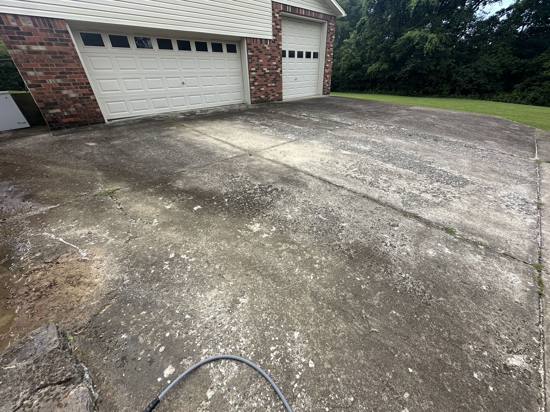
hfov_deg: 102.1
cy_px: 206
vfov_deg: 85.7
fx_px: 222
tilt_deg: -29.6
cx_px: 275
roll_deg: +0.7
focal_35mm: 14
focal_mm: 2.22
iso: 40
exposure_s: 1/596
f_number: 2.2
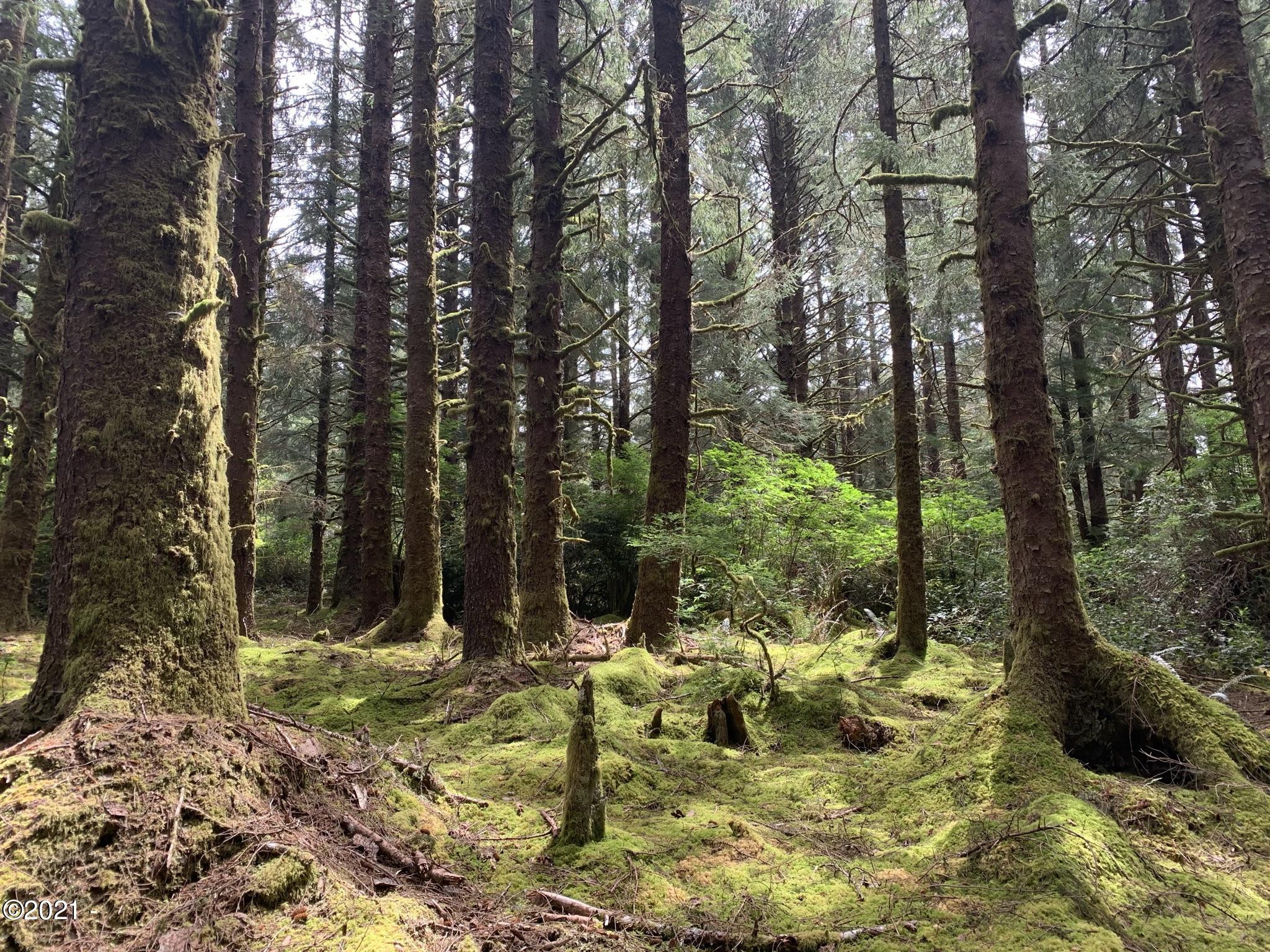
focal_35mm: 26
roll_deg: -0.3
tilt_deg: +12.7
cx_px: 635
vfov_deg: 53.1
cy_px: 476
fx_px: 954
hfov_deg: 67.3
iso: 25
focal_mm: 4.25
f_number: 1.8
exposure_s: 1/122
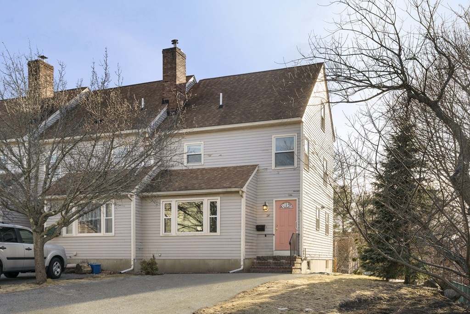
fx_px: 457
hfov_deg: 54.4
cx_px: 235
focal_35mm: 35
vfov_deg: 37.9
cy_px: 157
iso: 400
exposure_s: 1/500
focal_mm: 35
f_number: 8
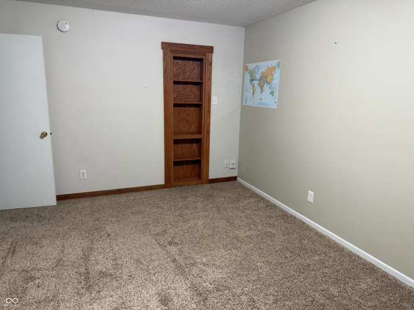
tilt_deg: -11.3
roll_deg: -2.2
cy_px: 155
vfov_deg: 56.8
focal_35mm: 24
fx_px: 287
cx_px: 207
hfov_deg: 71.6
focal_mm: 6.76
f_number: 1.78
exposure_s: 1/60
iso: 320
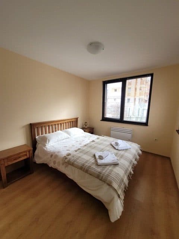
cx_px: 90
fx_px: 90
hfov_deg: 89.9
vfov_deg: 106.2
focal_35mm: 13
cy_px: 120
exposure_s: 1/50
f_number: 2.2
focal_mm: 1.74
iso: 50
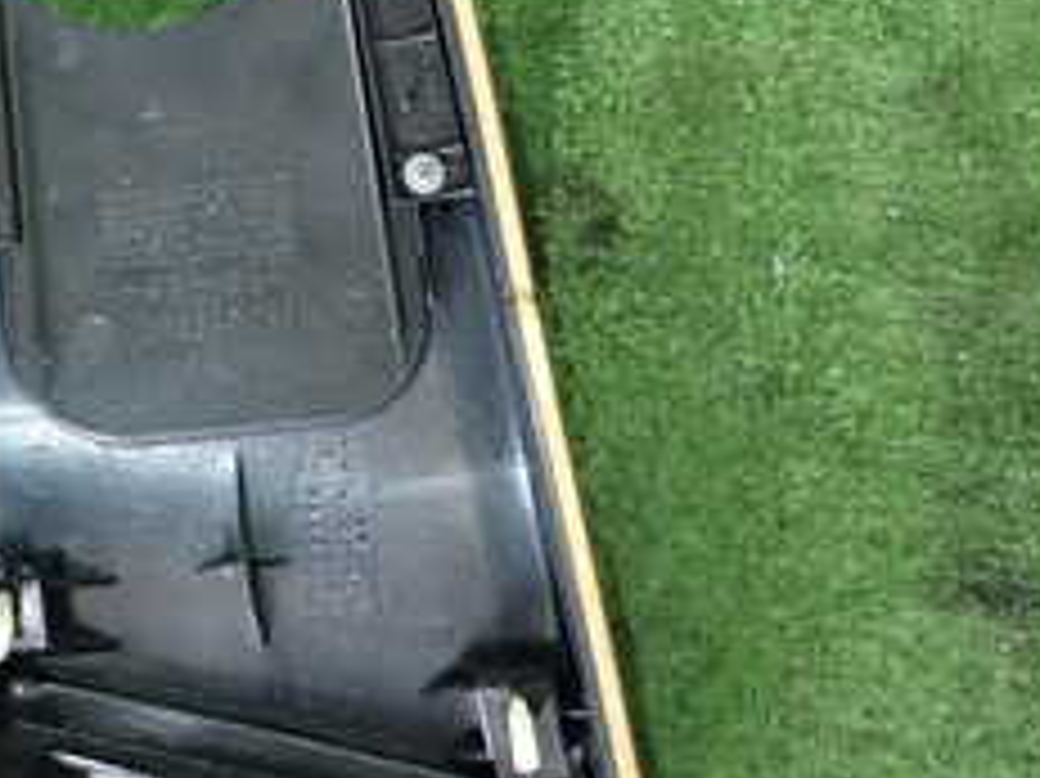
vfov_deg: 21.6
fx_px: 1952
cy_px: -27
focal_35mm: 65
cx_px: 77
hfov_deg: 28.5
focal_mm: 4.5
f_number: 2
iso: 200
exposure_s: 1/30
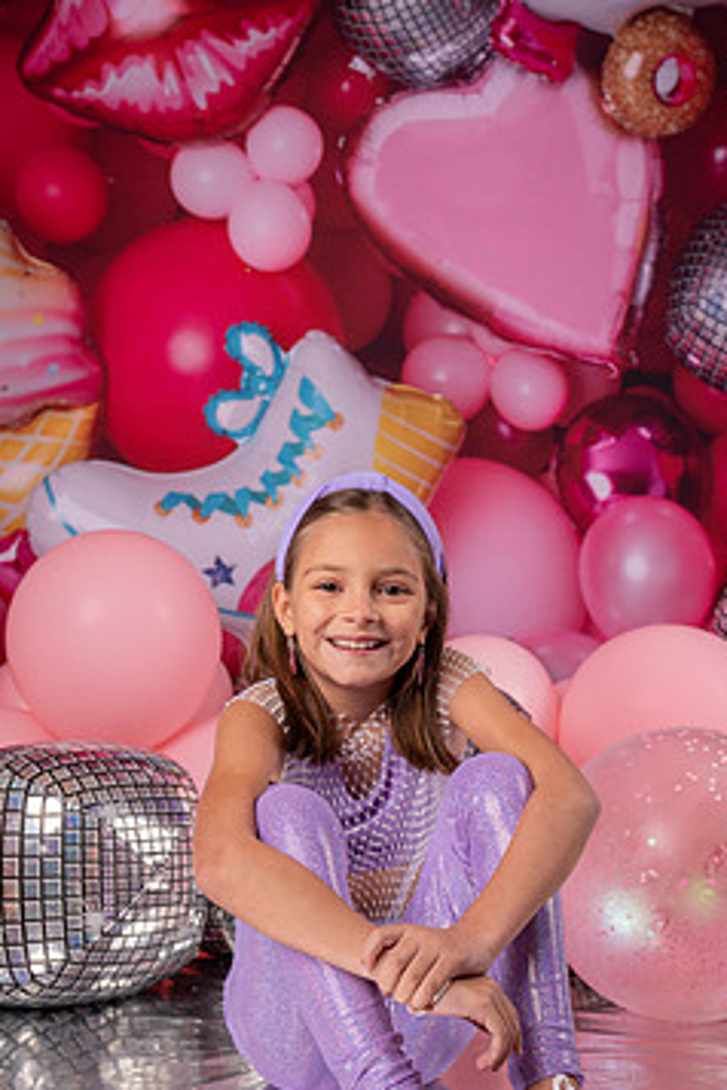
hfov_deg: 25.5
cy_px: 650
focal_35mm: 53
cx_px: 400
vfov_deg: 37.4
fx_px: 1605
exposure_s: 1/160
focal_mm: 42
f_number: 5
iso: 160
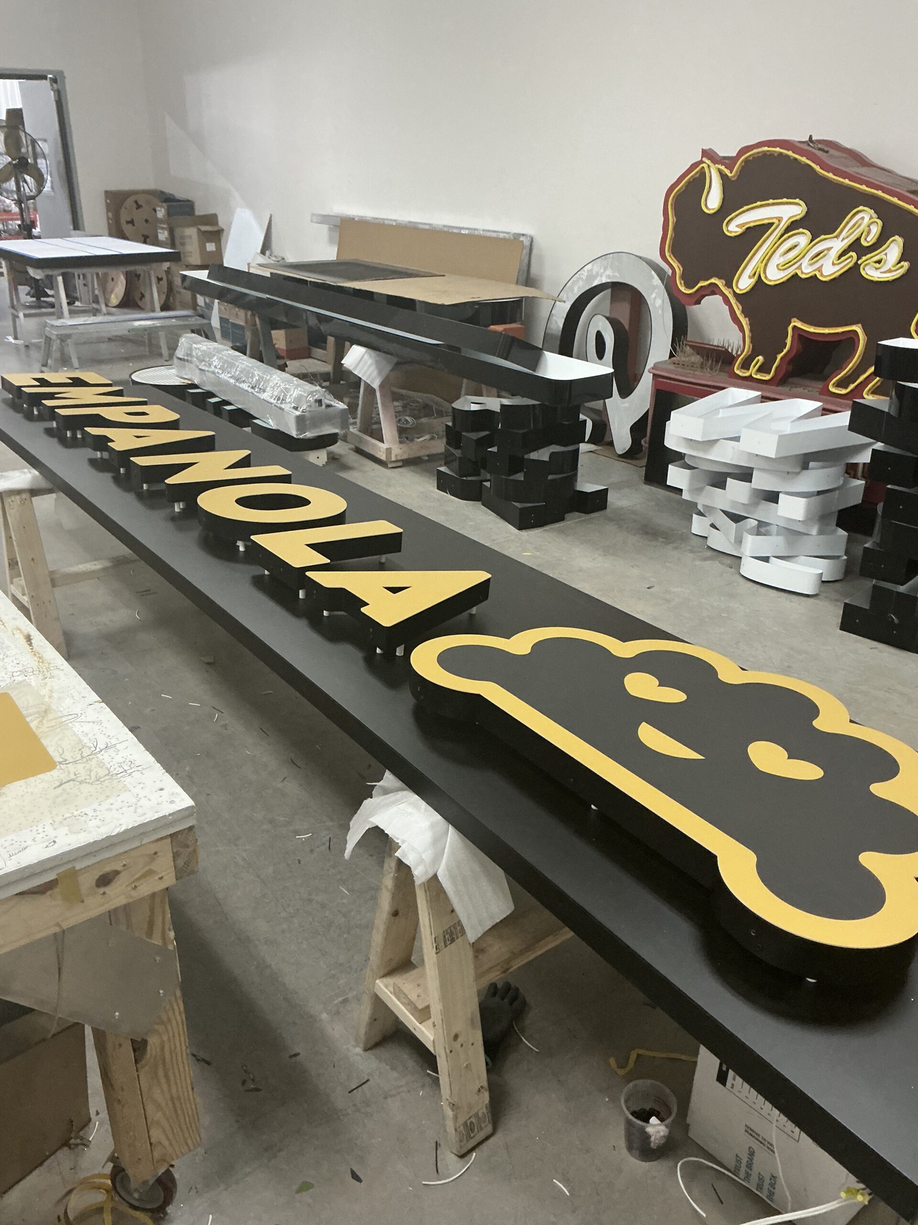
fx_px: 990
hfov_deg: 49.7
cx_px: 459
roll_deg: -1.1
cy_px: 612
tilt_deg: -24.4
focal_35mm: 28
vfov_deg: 63.4
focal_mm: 3
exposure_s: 1/40
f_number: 1.8
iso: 200
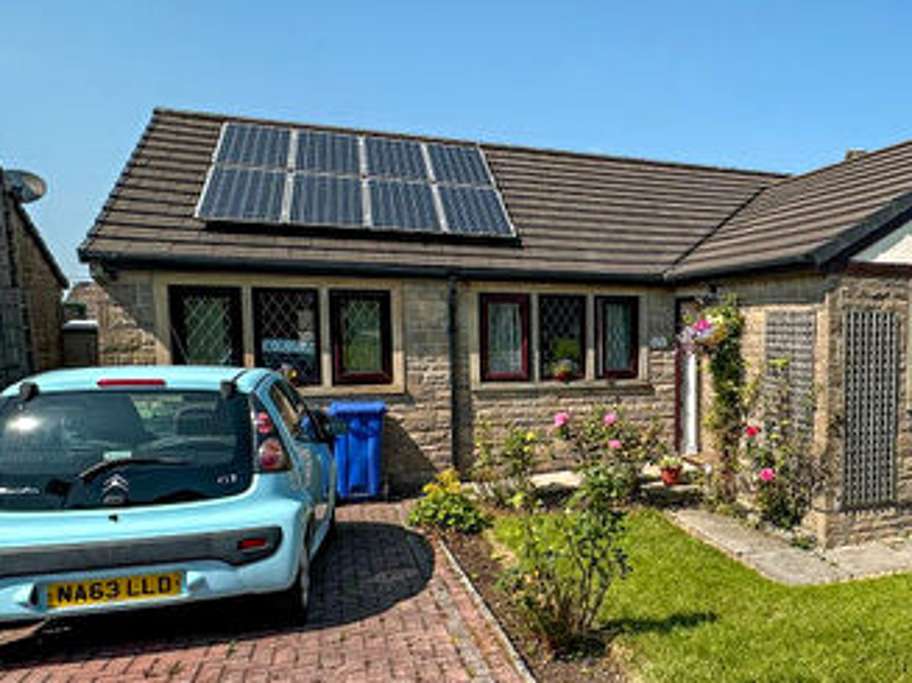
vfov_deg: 46.6
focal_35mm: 30
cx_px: 728
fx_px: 790
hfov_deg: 55.8
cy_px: 389
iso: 50
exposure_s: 1/1553
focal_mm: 2.22
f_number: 2.2
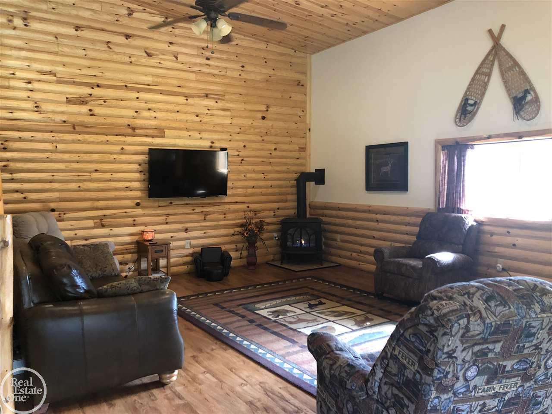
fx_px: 446
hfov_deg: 63.4
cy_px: 207
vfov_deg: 49.7
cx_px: 276
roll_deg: -0.4
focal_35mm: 28
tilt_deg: -2.9
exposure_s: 1/15
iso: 100
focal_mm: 3.99
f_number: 1.8
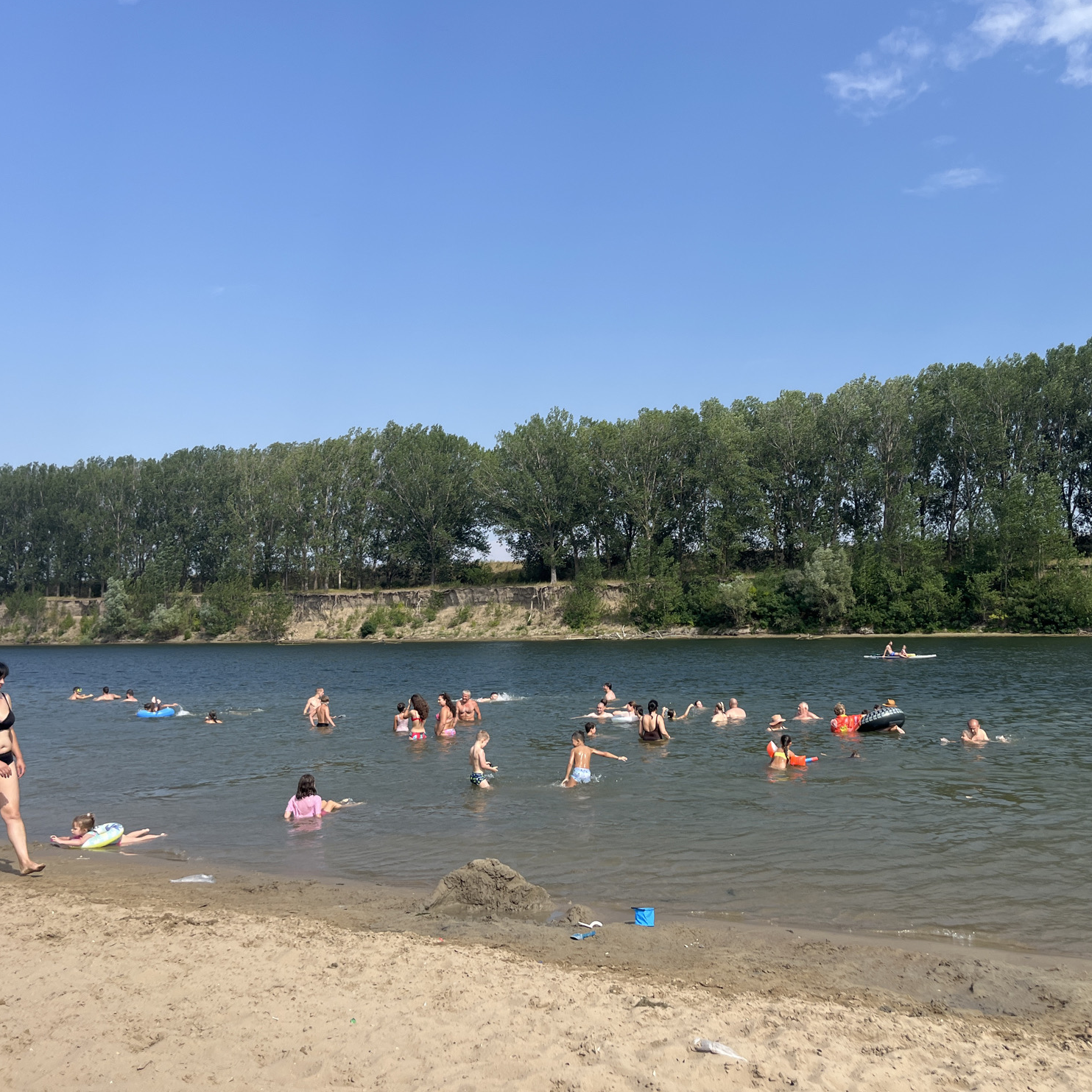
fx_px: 1106
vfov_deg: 52.5
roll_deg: +1.4
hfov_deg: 52.2
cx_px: 647
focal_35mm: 31
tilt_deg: +3.9
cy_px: 543
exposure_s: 1/2899
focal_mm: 5.1
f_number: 1.6
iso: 50
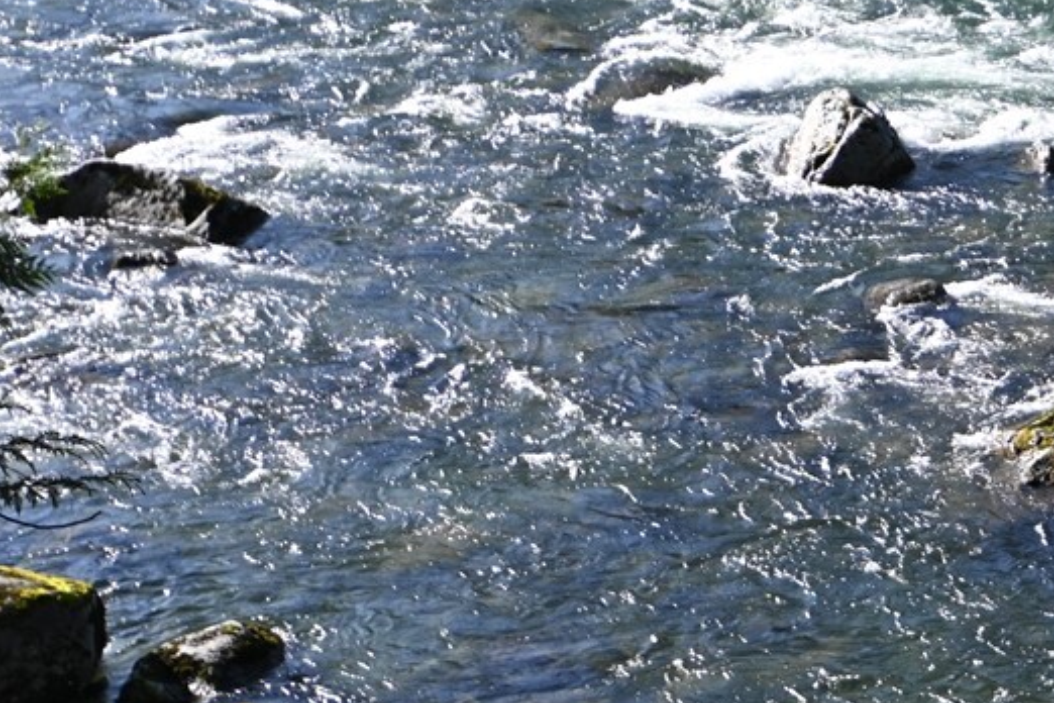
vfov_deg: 11.6
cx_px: 1410
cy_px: 45
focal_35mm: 117
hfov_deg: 16.4
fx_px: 3425
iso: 160
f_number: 5.6
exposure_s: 1/250
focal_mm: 24
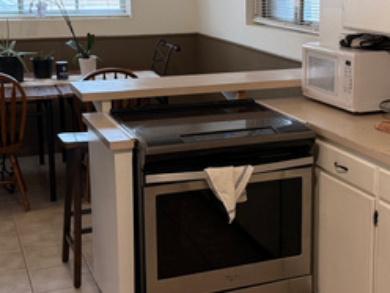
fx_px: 699
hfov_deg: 31.0
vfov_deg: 23.6
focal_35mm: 62
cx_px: 256
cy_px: 113
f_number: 1.78
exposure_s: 1/134
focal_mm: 6.76
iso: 200
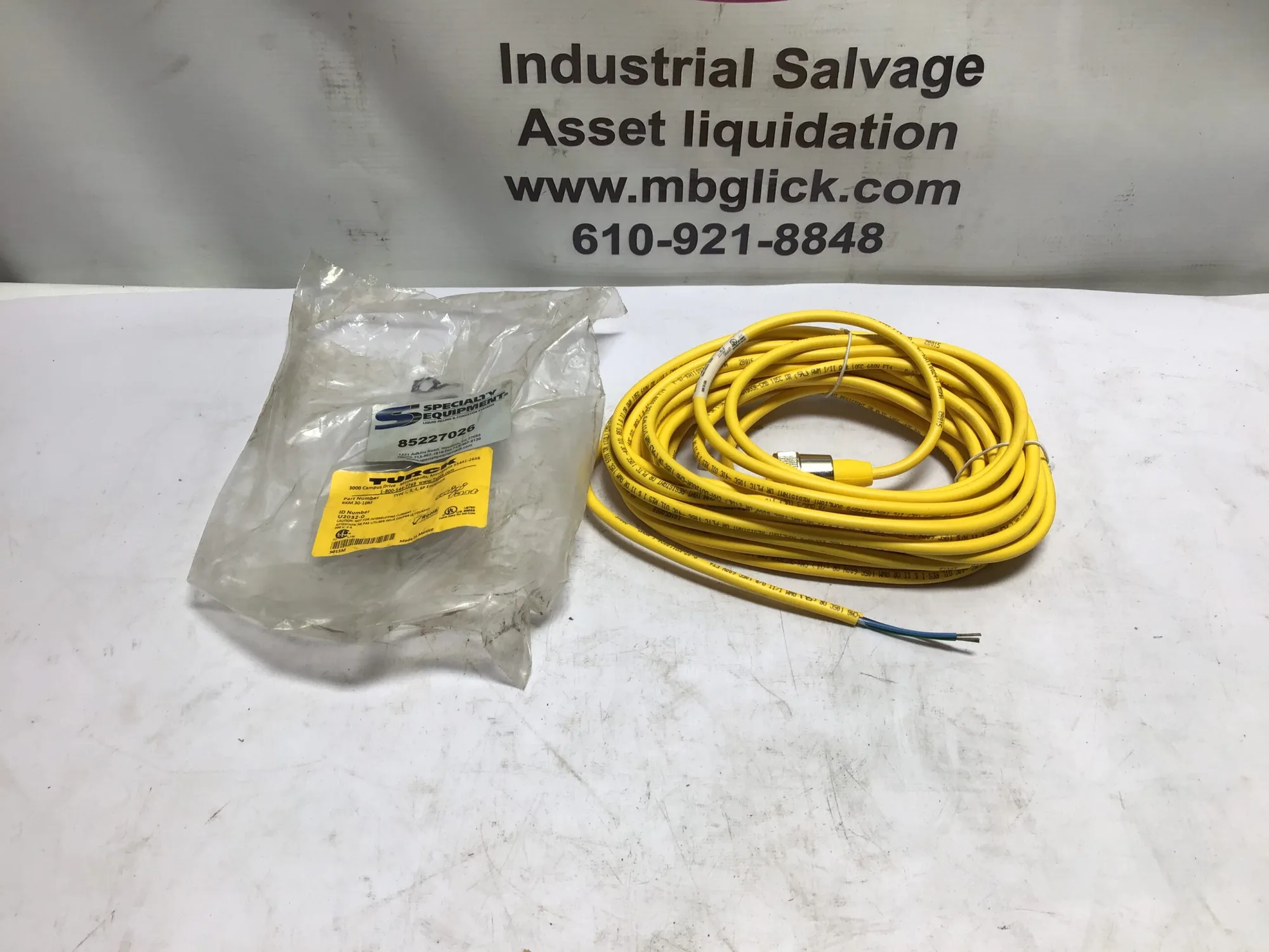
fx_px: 1136
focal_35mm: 31
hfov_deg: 58.4
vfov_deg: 45.4
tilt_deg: -44.5
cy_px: 476
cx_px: 634
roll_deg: -2.6
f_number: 2.4
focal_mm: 3.3
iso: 25
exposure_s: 1/123
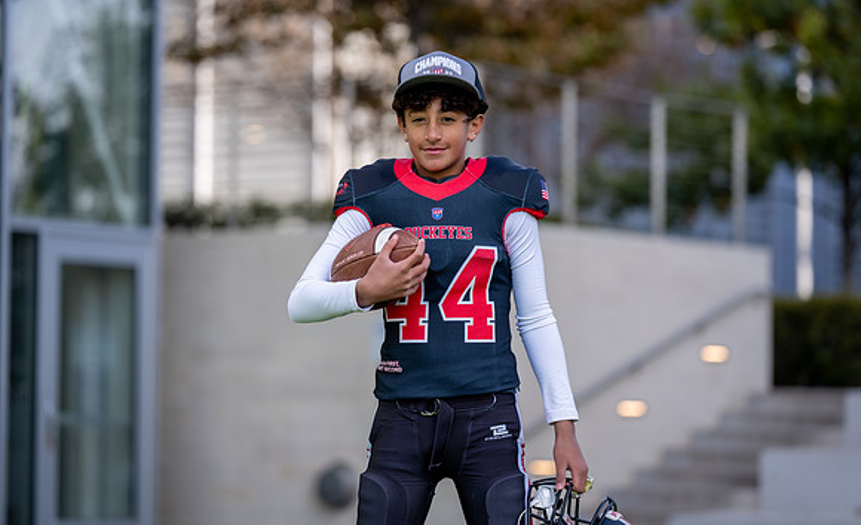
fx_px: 3273
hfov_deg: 15.0
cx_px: 446
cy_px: 229
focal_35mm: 140
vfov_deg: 9.2
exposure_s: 1/500
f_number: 2.8
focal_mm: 132
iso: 100
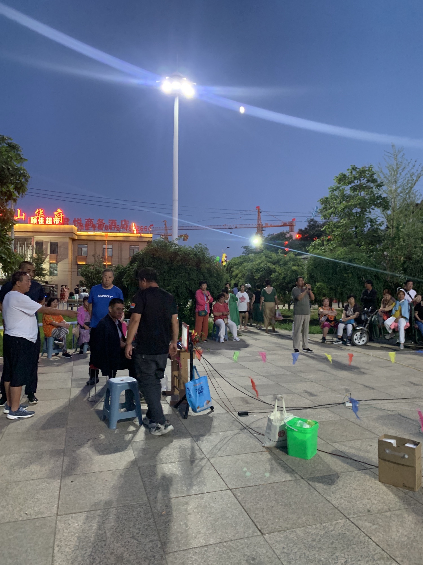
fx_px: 424
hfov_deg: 53.1
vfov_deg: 67.3
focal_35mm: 26
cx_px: 212
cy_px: 282
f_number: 1.8
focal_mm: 4.25
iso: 500
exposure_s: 1/25
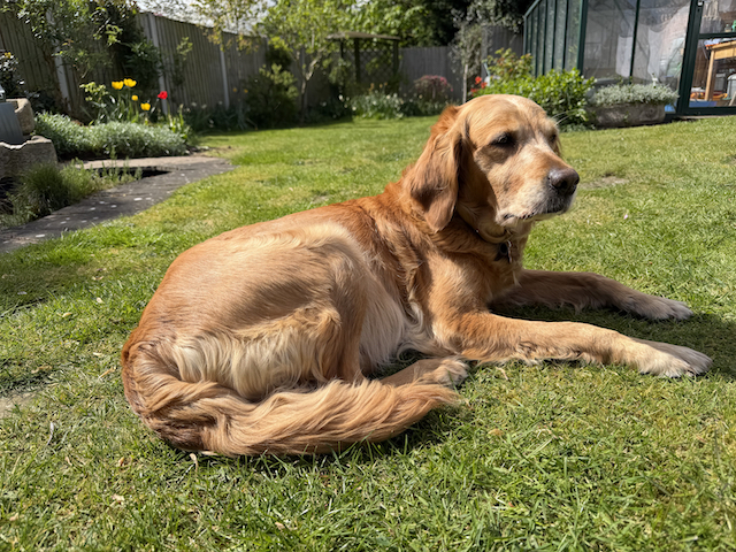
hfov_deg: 71.6
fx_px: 510
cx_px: 368
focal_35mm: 24
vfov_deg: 56.8
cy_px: 276
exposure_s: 1/3425
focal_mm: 6.76
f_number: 1.78
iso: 80
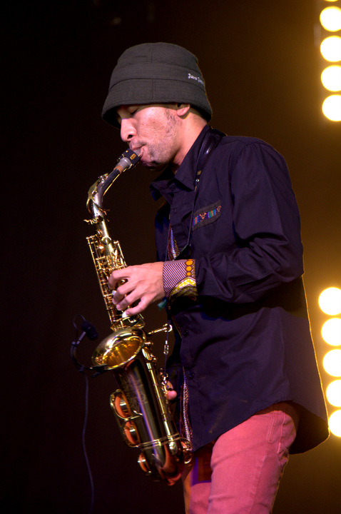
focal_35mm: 202
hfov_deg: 6.8
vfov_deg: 10.2
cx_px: 170
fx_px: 2885
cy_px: 257
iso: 3200
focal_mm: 135
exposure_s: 1/50
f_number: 4.2
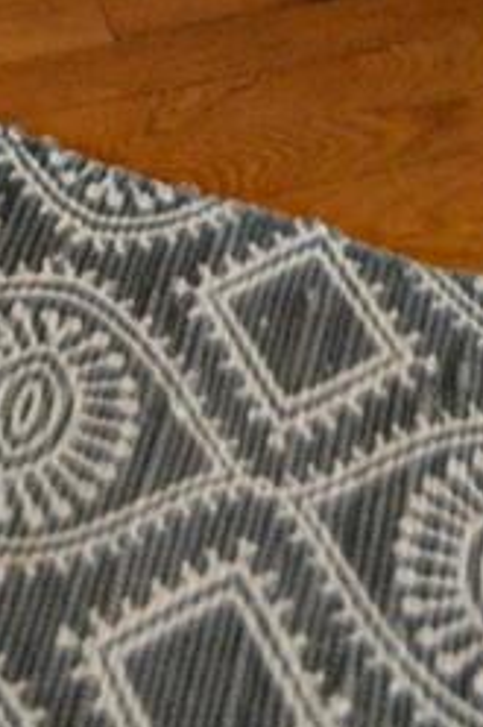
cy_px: -1507
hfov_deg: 14.6
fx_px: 1874
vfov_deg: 11.2
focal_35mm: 93
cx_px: 59
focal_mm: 10
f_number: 3.5
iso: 1600
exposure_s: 1/60
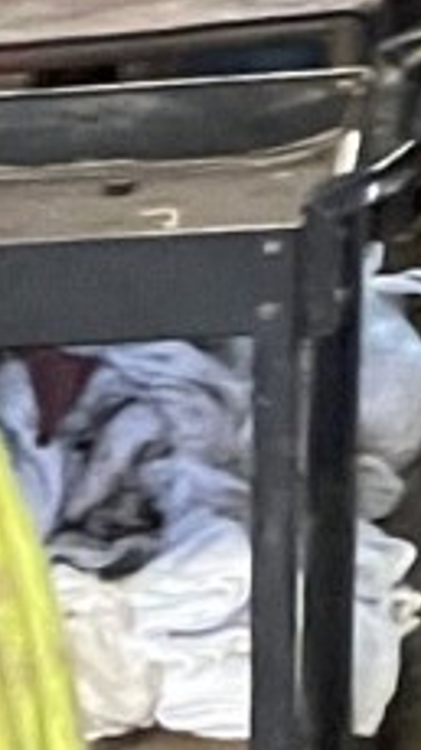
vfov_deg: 9.3
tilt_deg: +6.2
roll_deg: -0.1
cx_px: 1612
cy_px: -1507
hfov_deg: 5.8
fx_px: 3620
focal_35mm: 182
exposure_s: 1/40
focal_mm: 5.1
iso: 640
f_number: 1.6
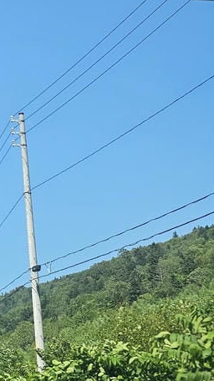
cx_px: -164
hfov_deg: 12.6
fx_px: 889
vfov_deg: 23.5
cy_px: 28
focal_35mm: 88
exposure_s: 1/571
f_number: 1.7
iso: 12
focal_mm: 6.3
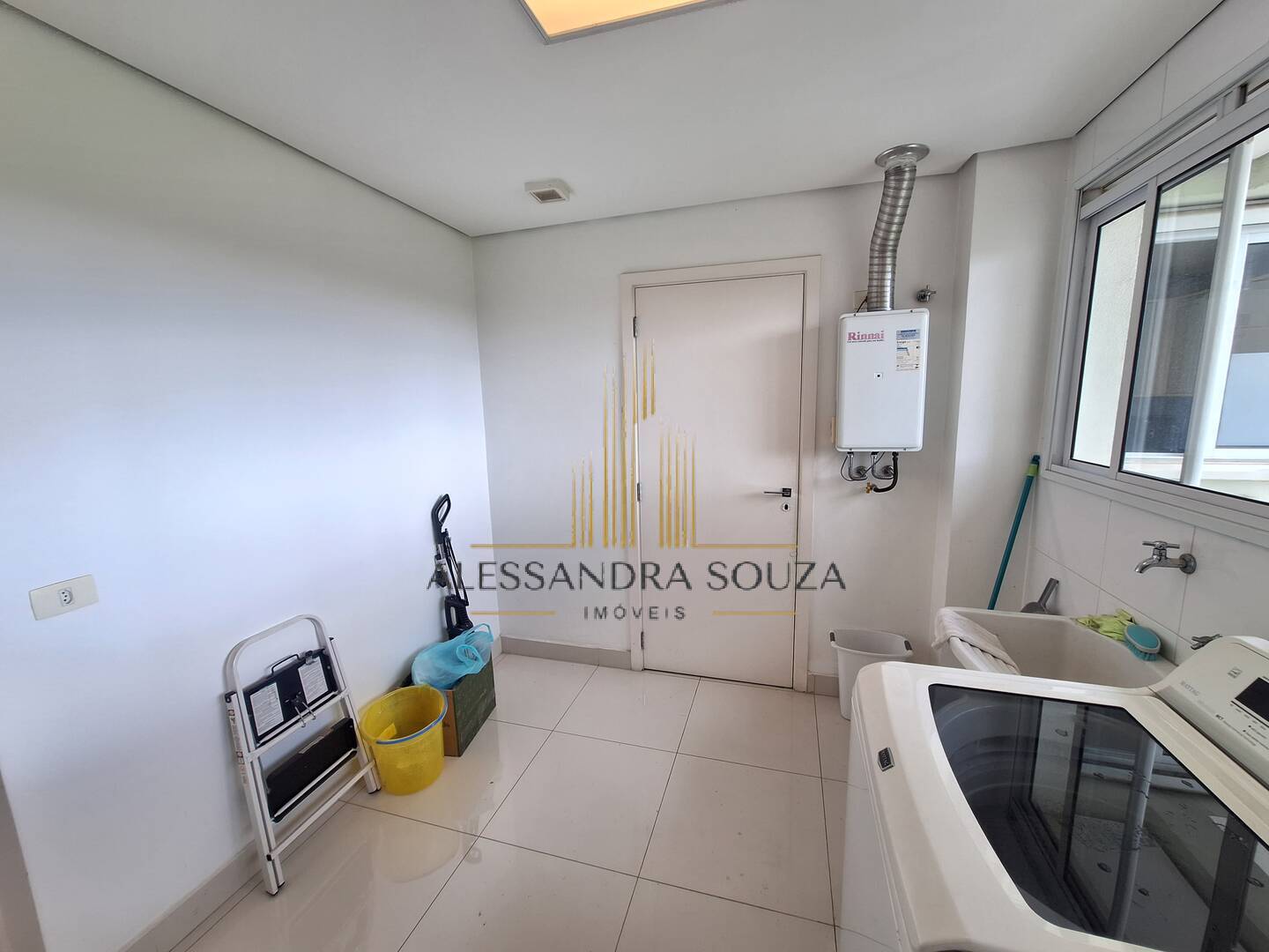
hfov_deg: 106.2
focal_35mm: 13
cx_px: 634
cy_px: 476
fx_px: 477
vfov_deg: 89.9
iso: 64
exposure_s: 1/40
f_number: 2.2
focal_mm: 1.74
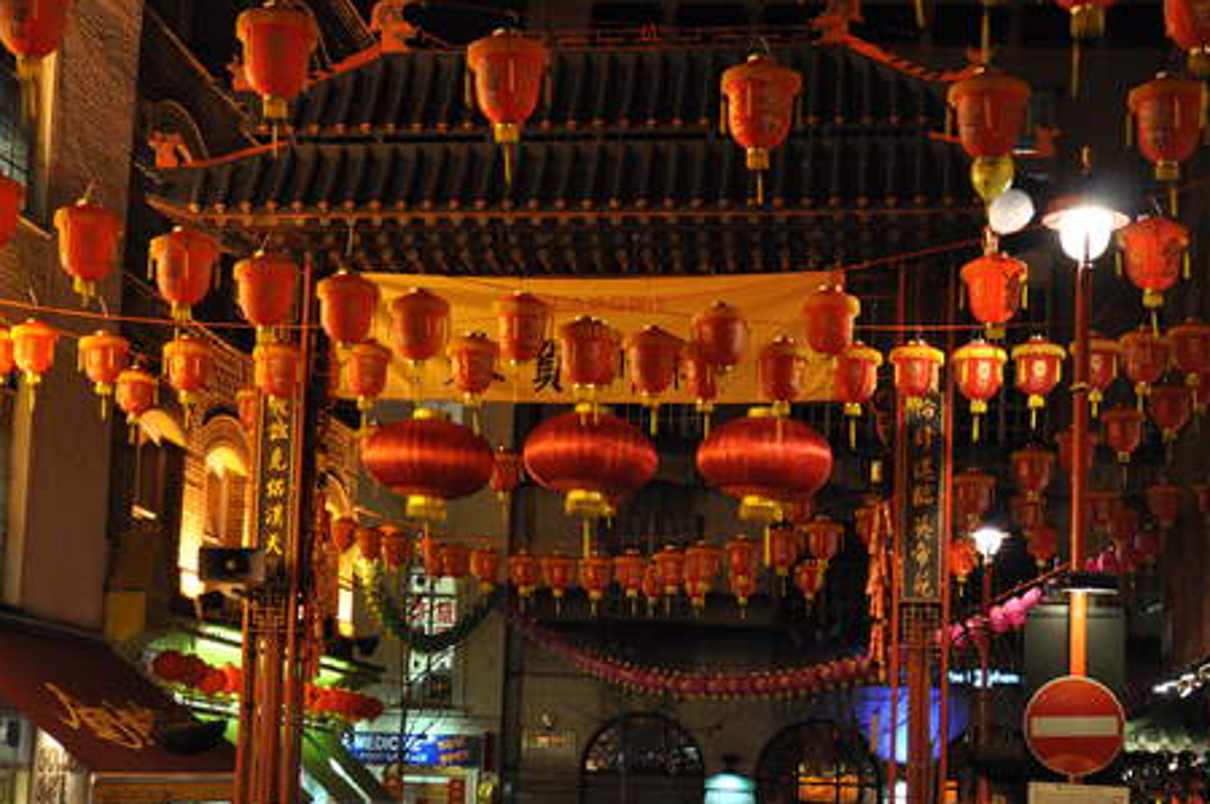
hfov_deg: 31.4
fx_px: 2149
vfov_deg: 21.1
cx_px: 575
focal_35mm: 64
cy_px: 566
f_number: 5
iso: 640
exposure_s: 1/20
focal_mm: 30
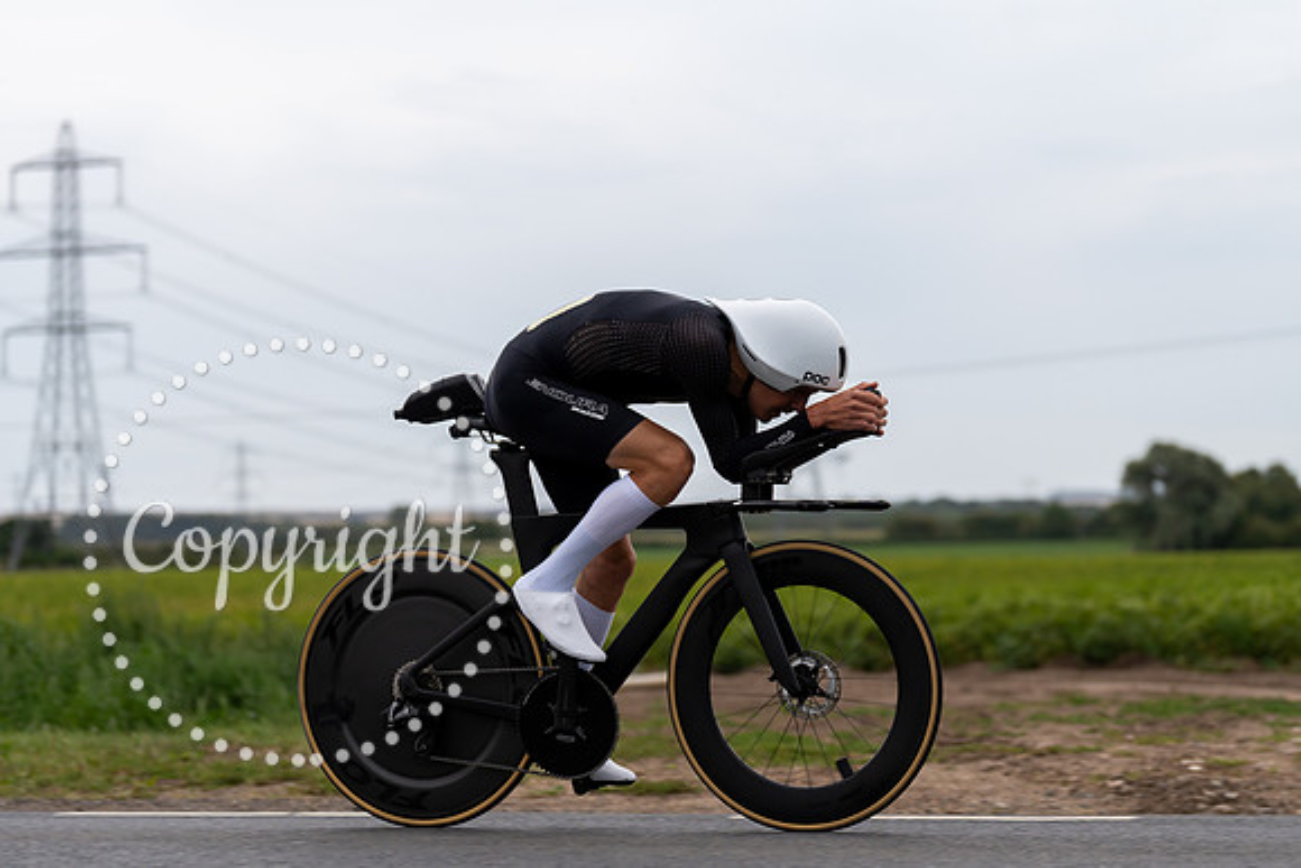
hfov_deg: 22.1
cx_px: 680
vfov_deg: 14.9
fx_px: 3324
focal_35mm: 92
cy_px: 454
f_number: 2.8
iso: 320
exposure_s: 1/800
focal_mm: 88
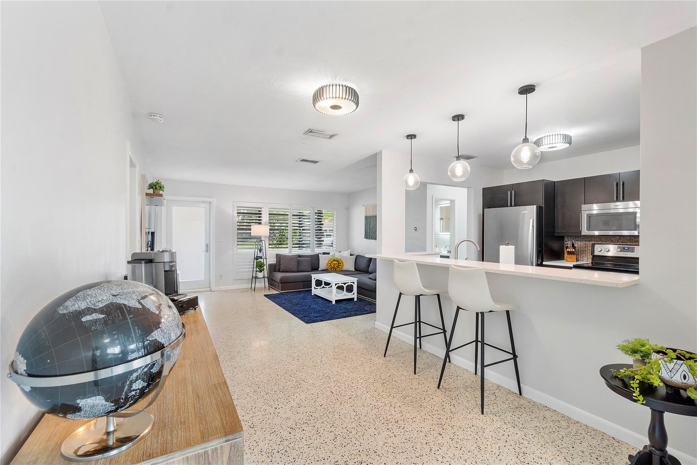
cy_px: 232
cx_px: 348
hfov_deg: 100.4
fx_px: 290
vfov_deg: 77.3
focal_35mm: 15
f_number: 11
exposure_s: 1/2.5
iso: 160
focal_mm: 10
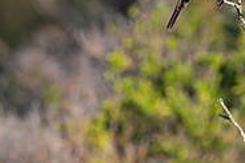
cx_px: 379
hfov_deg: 0.9
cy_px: -79
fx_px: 15930
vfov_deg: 0.6
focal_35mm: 2339
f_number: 9
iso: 800
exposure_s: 1/640
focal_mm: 600
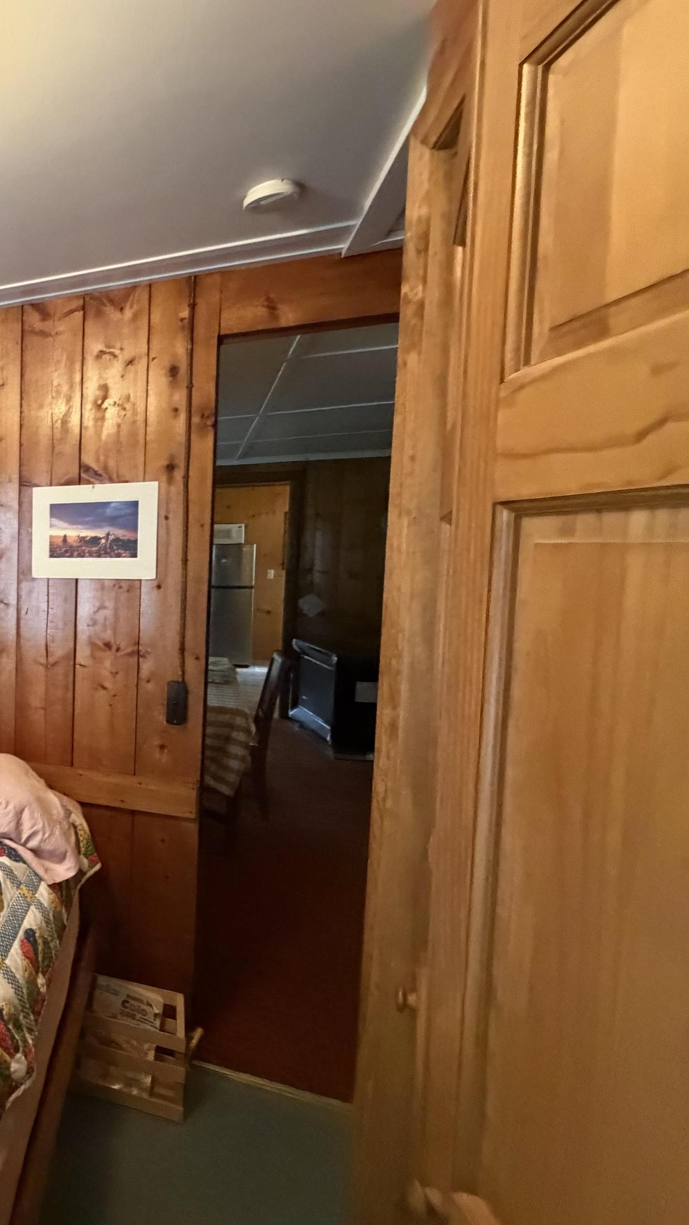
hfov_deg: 39.2
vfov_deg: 83.8
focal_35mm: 21
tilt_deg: -5.0
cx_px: -135
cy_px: 601
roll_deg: +0.7
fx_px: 682
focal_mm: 2.22
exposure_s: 1/60
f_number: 2.2
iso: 1000
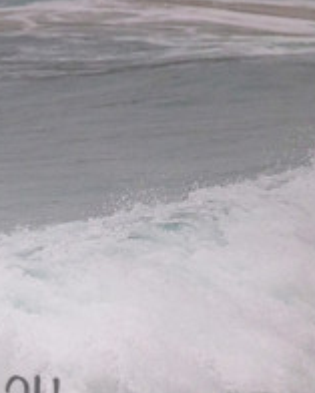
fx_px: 25909
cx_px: -152
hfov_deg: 0.7
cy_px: 368
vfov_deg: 0.9
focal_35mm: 2225
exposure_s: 1/1250
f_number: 11
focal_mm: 800
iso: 3200
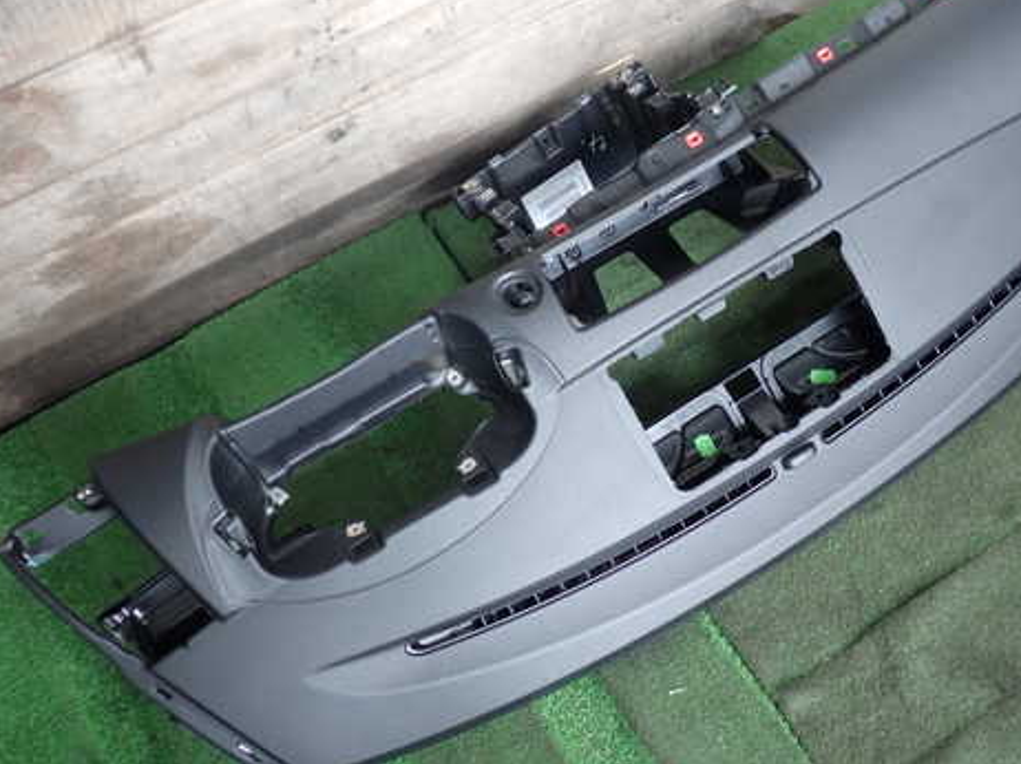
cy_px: 327
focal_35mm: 39
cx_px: 608
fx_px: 1150
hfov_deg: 47.6
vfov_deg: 36.7
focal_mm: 5.4
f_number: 2.3
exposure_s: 1/50
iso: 200
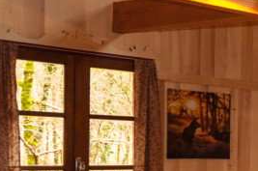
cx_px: 516
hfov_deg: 16.9
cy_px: 163
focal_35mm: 90
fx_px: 644
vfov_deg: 14.9
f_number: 4
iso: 200
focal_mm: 10
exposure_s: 1/10
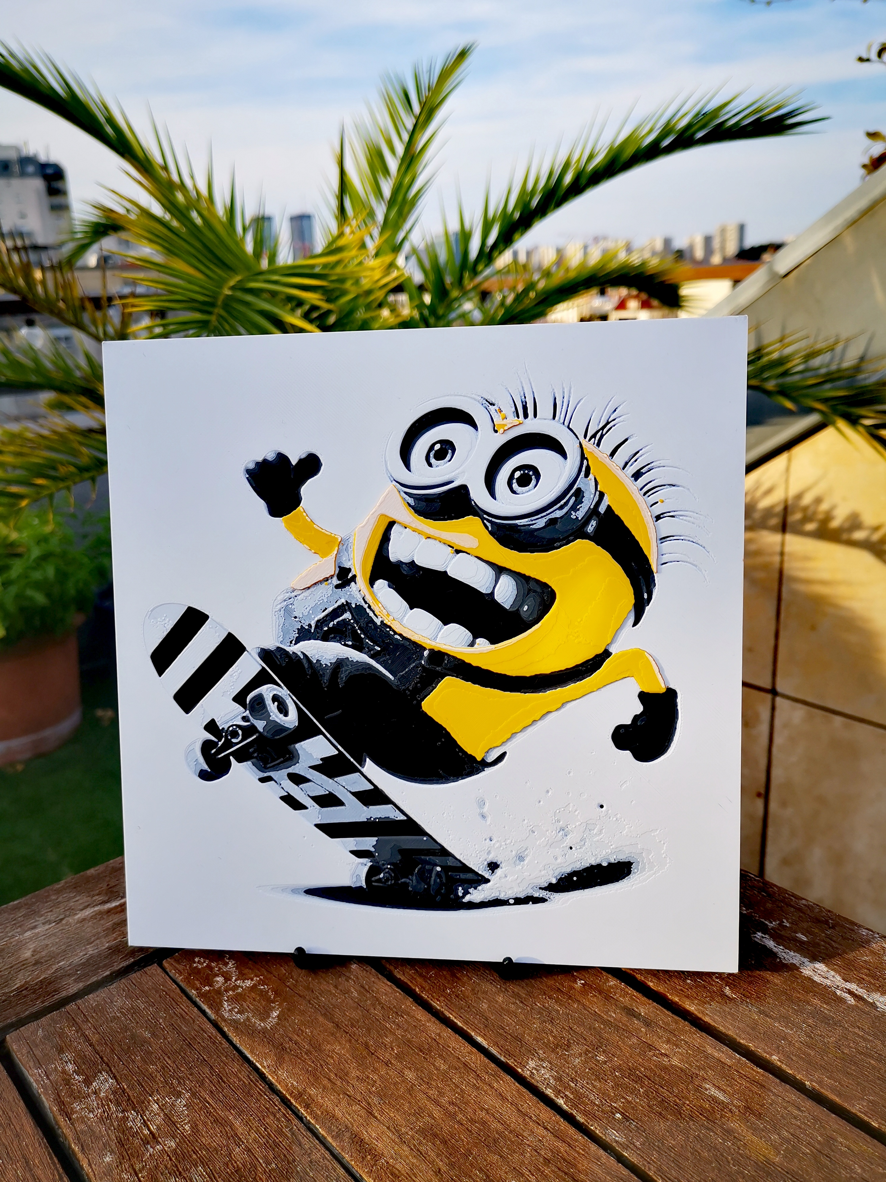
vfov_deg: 65.3
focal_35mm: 27
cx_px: 443
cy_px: 591
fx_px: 921
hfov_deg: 51.4
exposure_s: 1/1122
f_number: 1.8
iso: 50
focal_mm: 4.75
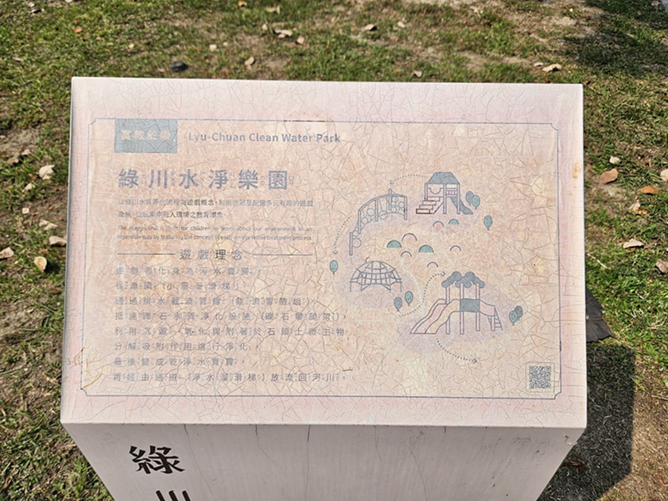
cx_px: 334
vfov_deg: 58.9
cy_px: 250
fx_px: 444
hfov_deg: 73.9
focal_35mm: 23
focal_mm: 5.4
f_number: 1.8
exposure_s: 1/3126
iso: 25
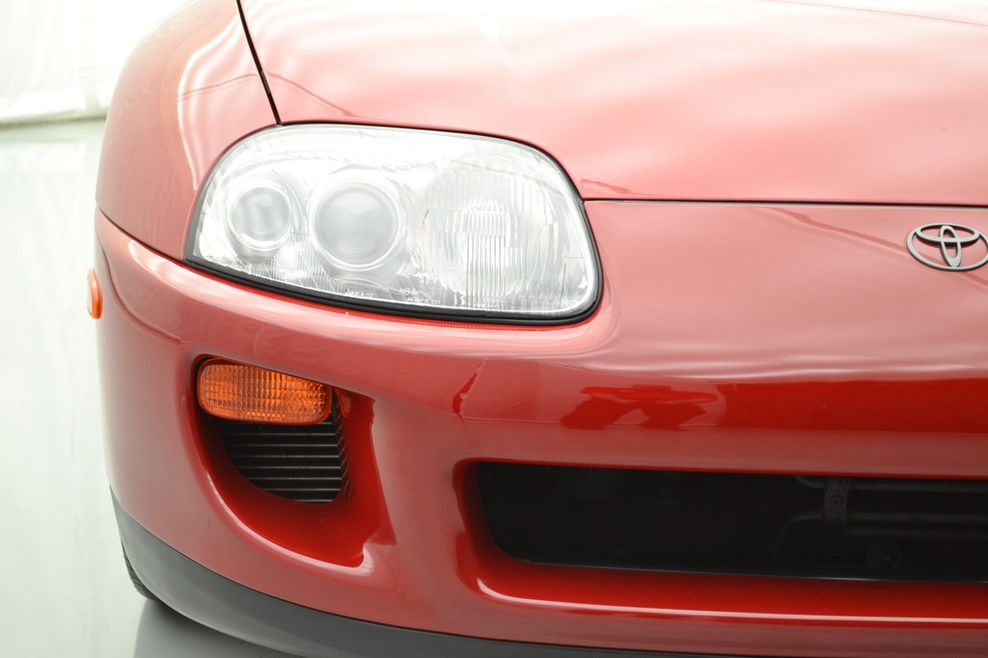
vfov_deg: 18.9
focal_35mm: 72
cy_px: 329
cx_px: 494
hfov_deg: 28.1
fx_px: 1975
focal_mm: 48
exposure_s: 1/20
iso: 400
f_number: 5.3
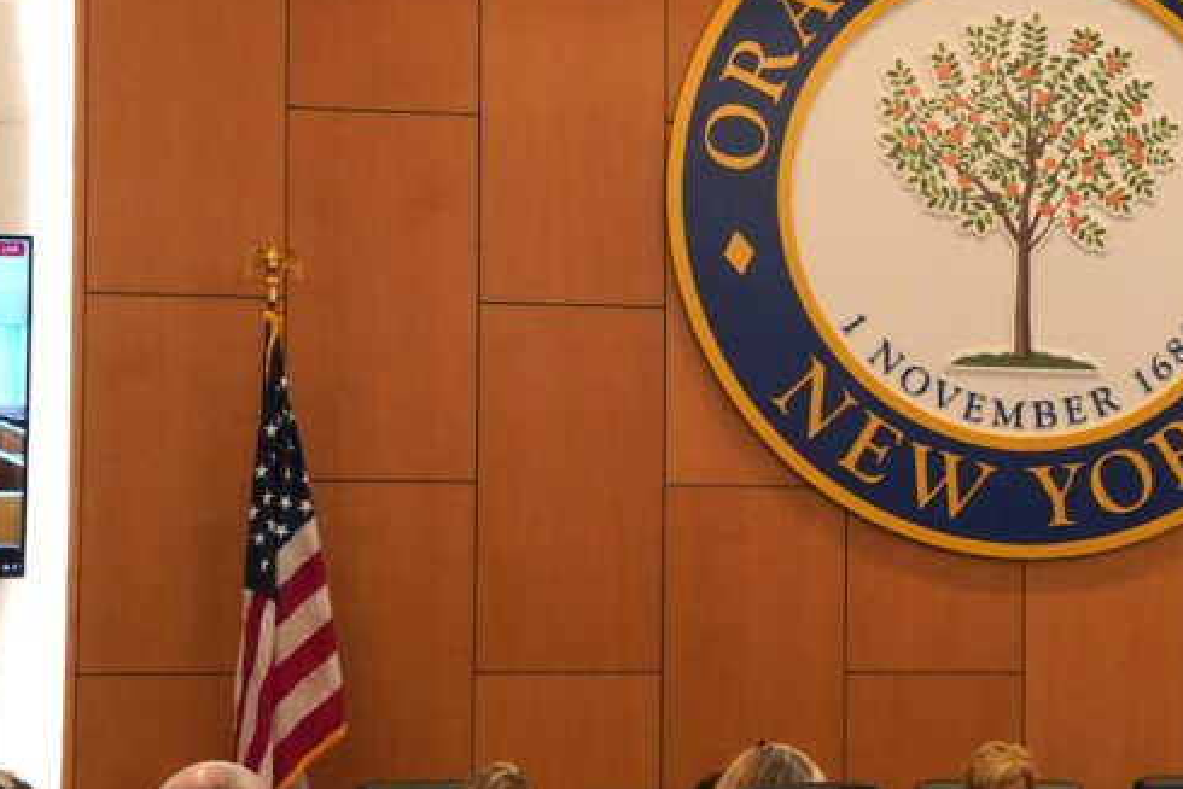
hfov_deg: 13.5
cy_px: 410
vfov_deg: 9.2
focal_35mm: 149
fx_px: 4892
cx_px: 1299
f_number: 6.3
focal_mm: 40.5
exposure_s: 1/200
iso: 1600
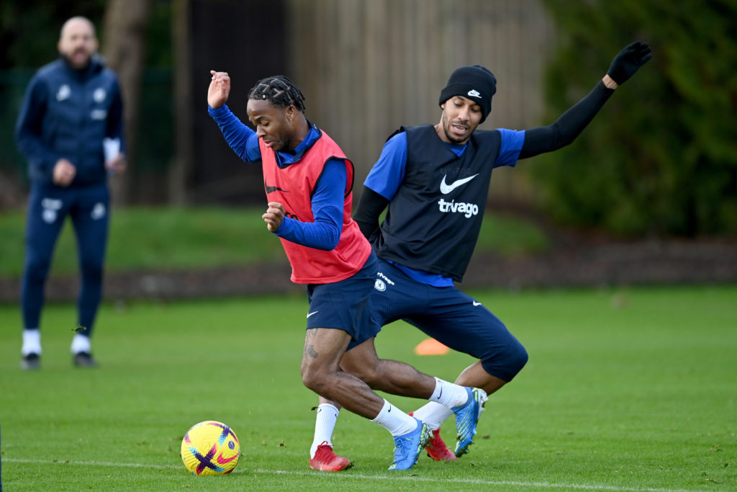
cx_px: 368
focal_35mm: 400
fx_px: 8189
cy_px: 246
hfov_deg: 5.2
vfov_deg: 3.4
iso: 800
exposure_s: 1/1600
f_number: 2.8
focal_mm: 400
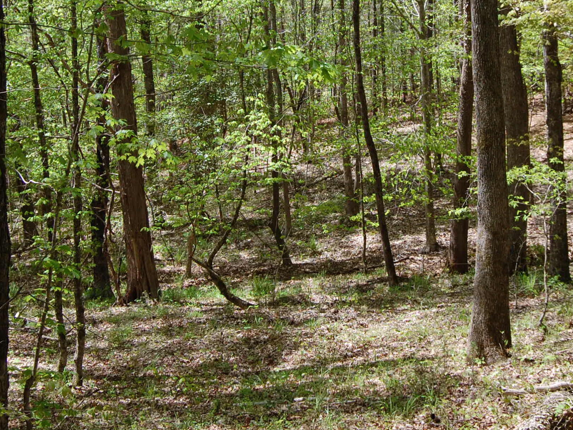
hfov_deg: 30.2
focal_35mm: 64
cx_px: 338
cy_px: 99
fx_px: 1059
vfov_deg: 22.7
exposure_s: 1/200
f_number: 7.1
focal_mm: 24
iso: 200
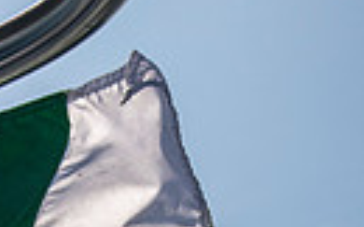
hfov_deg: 15.7
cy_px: 367
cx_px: -48
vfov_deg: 9.8
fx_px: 1279
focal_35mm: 129
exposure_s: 1/5000
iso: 125
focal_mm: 24
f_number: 4
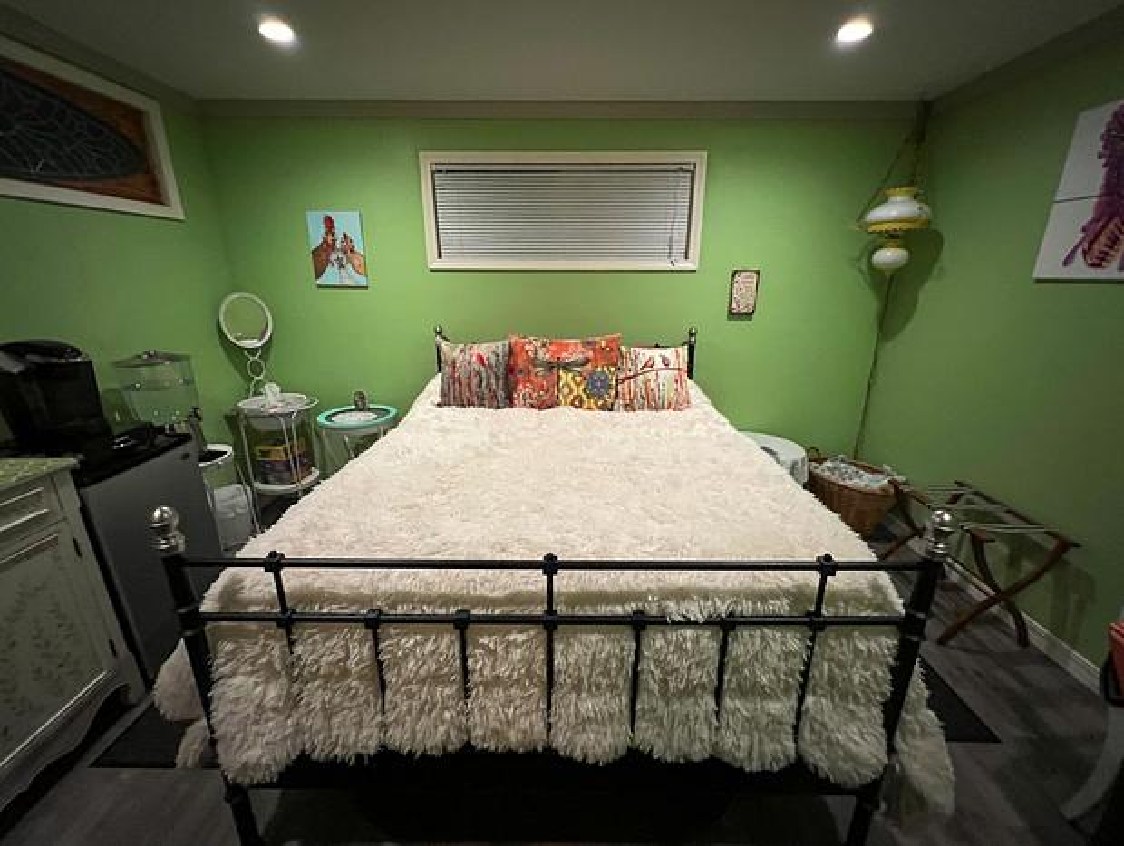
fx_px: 423
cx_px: 562
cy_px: 423
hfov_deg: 106.1
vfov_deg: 90.1
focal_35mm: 13
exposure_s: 1/40
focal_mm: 1.57
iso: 800
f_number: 1.8
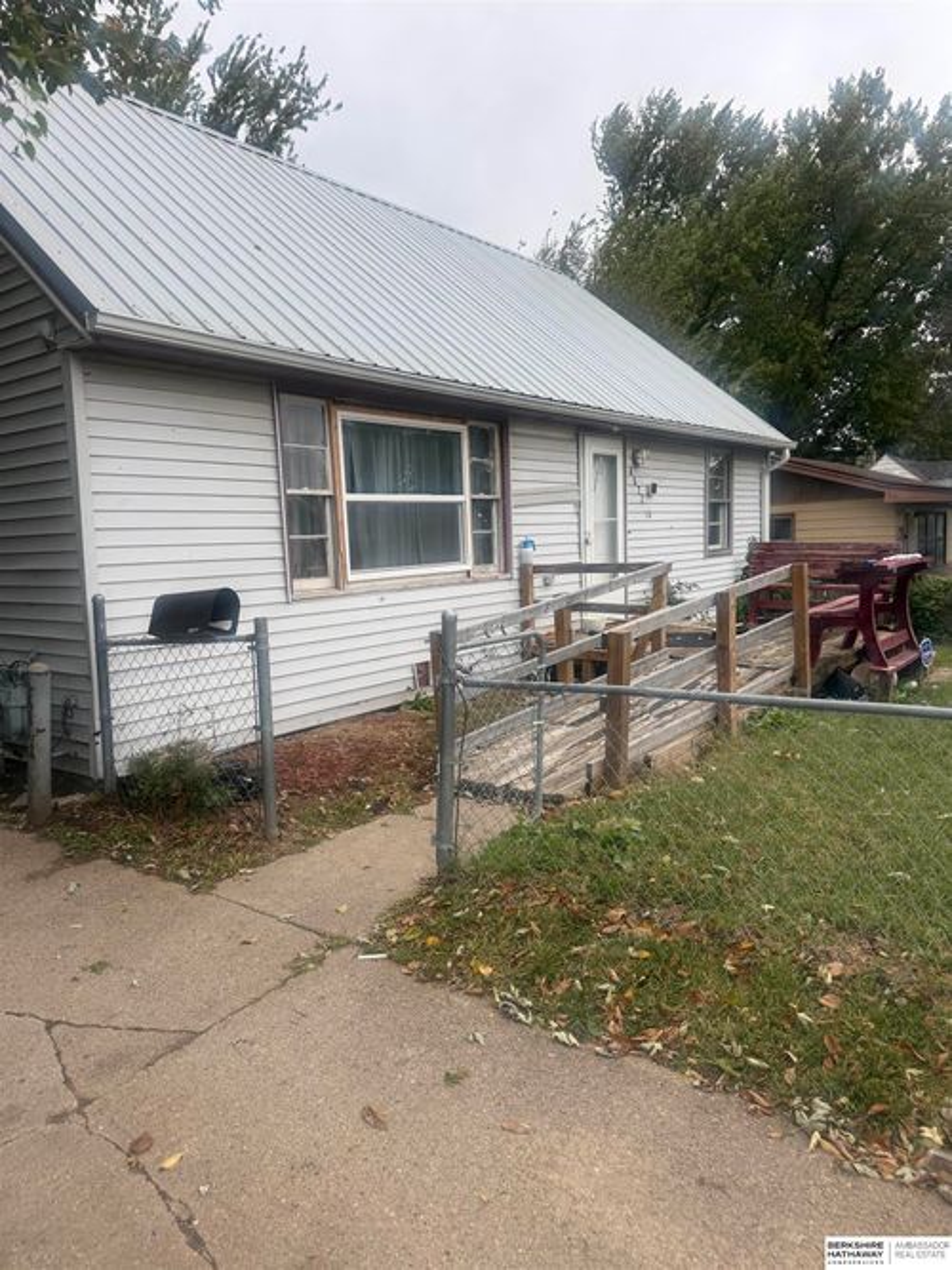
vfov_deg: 71.6
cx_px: 476
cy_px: 635
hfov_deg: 56.8
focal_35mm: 24
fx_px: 880
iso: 100
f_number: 1.78
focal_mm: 6.76
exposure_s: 1/433
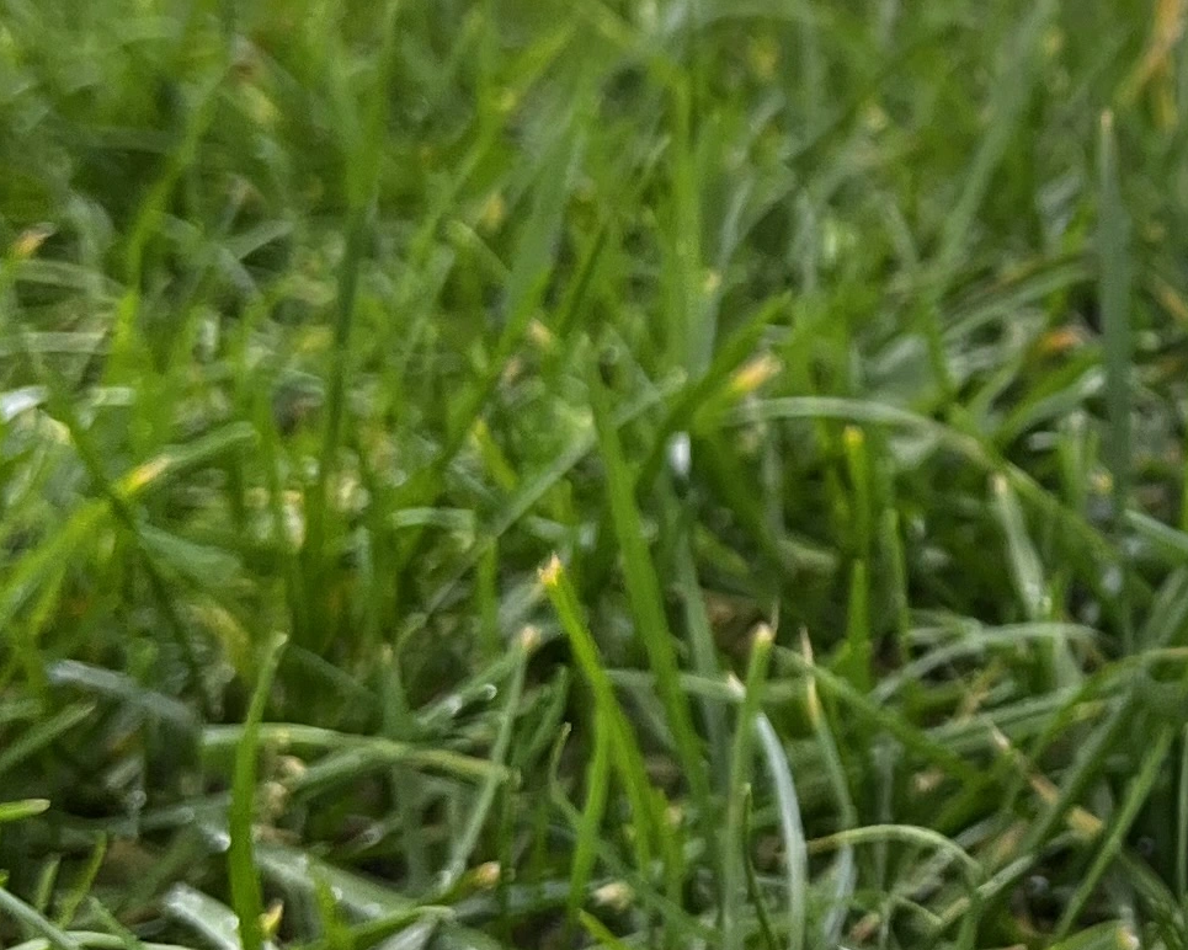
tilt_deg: -17.2
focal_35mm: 106
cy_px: 342
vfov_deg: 14.5
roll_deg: +2.1
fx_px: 3727
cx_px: 1604
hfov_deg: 16.9
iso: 80
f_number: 1.6
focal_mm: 5.1
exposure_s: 1/121
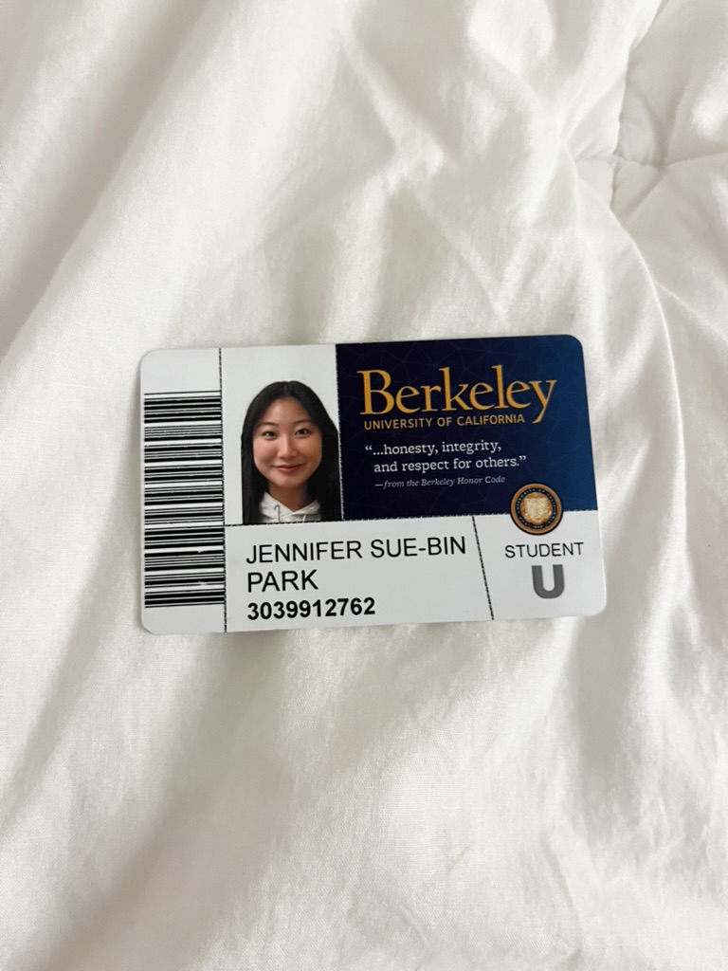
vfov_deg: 67.3
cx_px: 364
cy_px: 486
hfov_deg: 53.1
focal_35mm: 26
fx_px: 729
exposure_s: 1/60
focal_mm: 5.1
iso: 500
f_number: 1.6
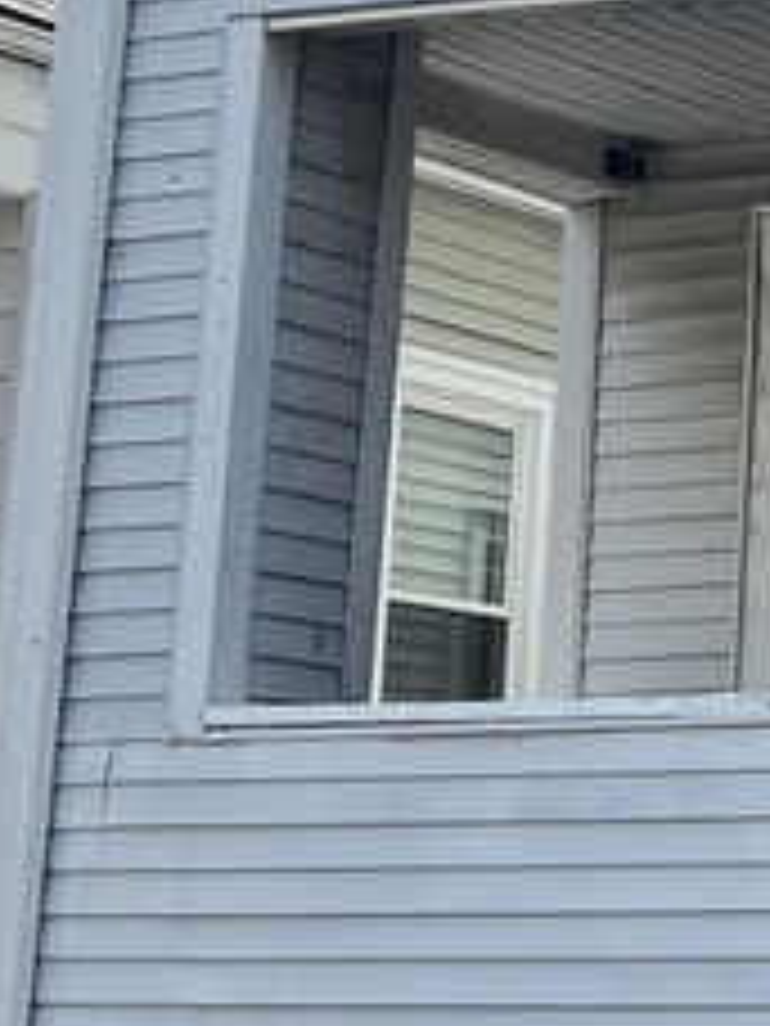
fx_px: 3648
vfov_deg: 15.9
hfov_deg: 10.6
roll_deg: +1.4
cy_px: 158
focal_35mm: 123
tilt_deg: +14.0
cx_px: 1734
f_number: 1.5
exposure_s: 1/2762
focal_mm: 5.7
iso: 50
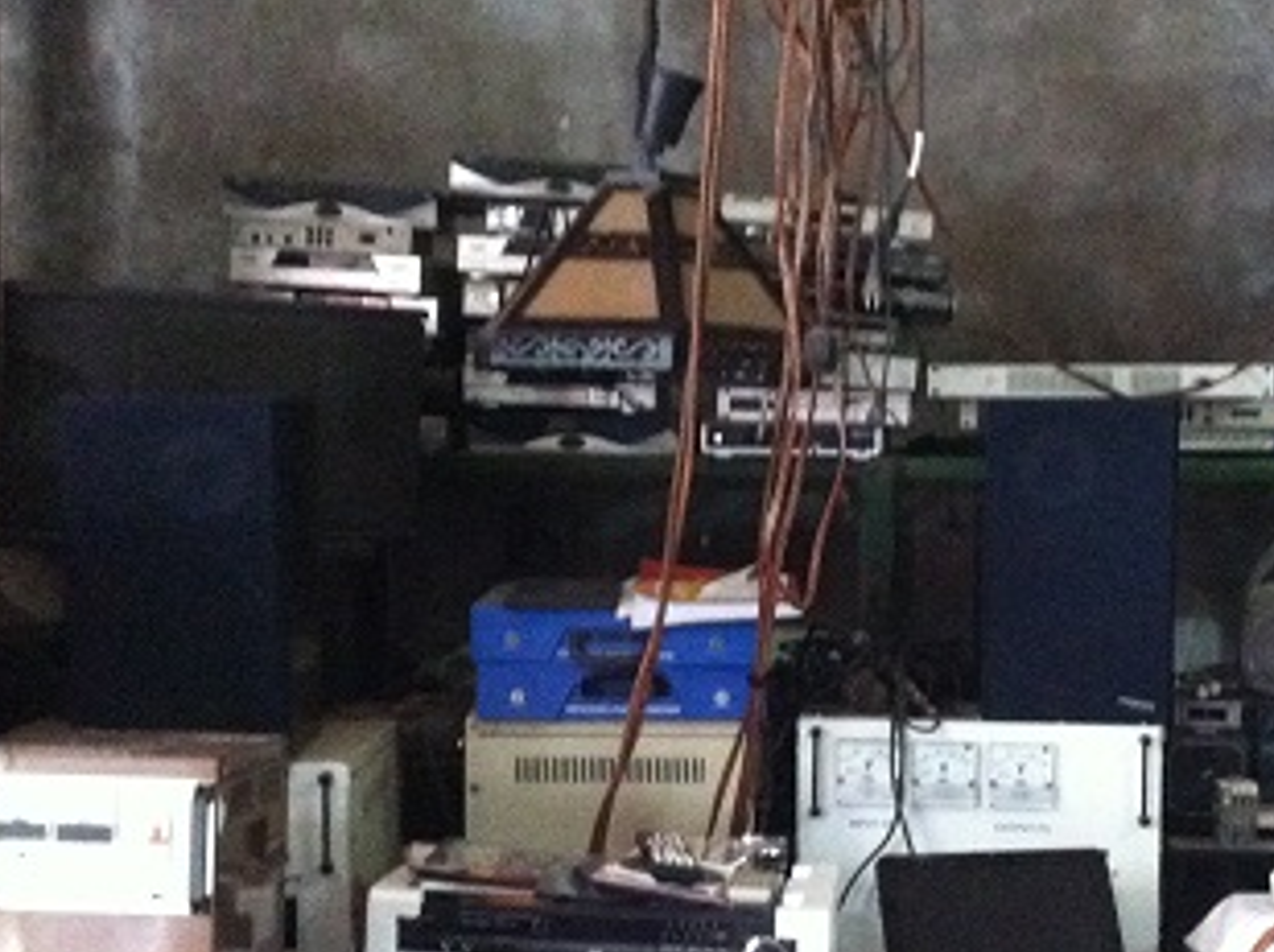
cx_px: 783
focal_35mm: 68
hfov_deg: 28.5
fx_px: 2500
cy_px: 585
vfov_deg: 21.5
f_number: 2.8
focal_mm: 3.85
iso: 1000
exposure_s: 1/15
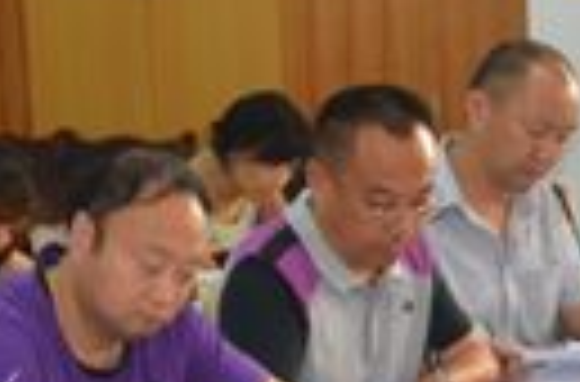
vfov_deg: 8.2
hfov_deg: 12.6
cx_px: 463
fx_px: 2617
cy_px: 542
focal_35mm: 163
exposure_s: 1/60
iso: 450
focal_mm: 28
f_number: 3.5
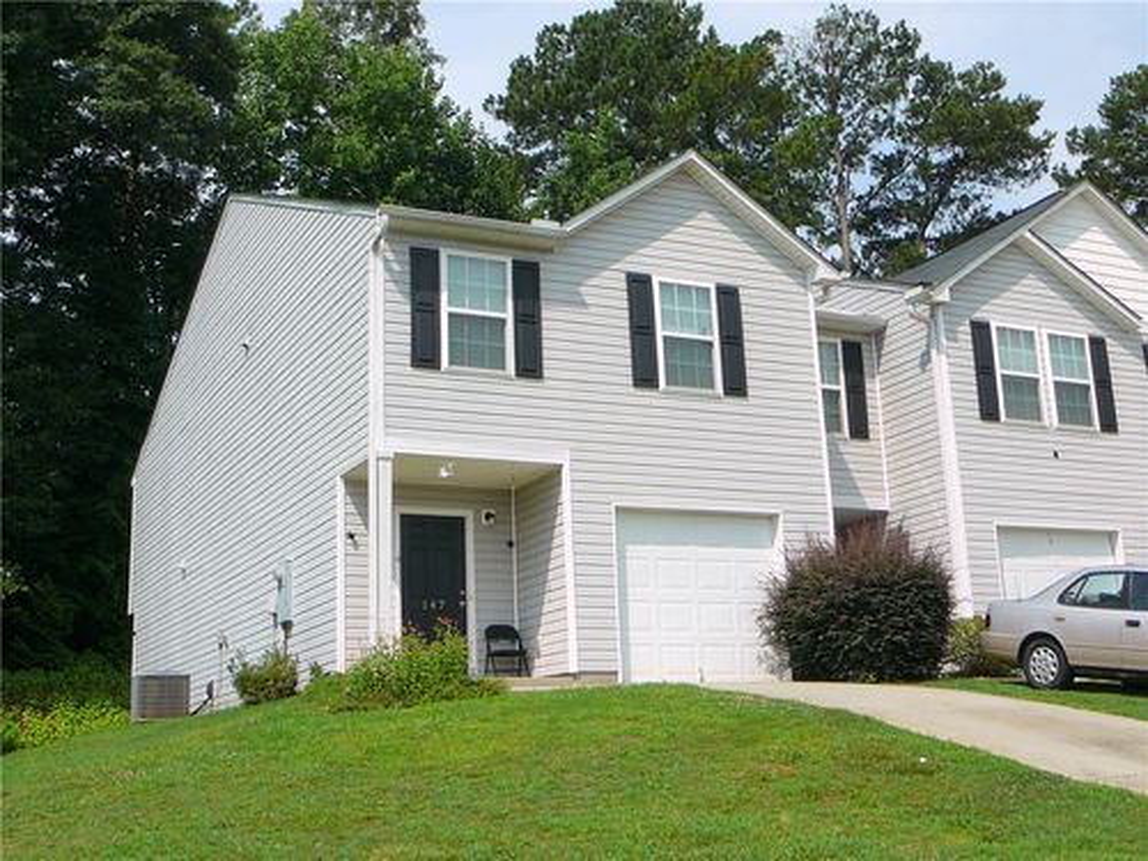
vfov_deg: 32.2
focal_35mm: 45
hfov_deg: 42.1
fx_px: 1492
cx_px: 574
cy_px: 430
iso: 80
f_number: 5.6
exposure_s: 1/500
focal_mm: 6.7
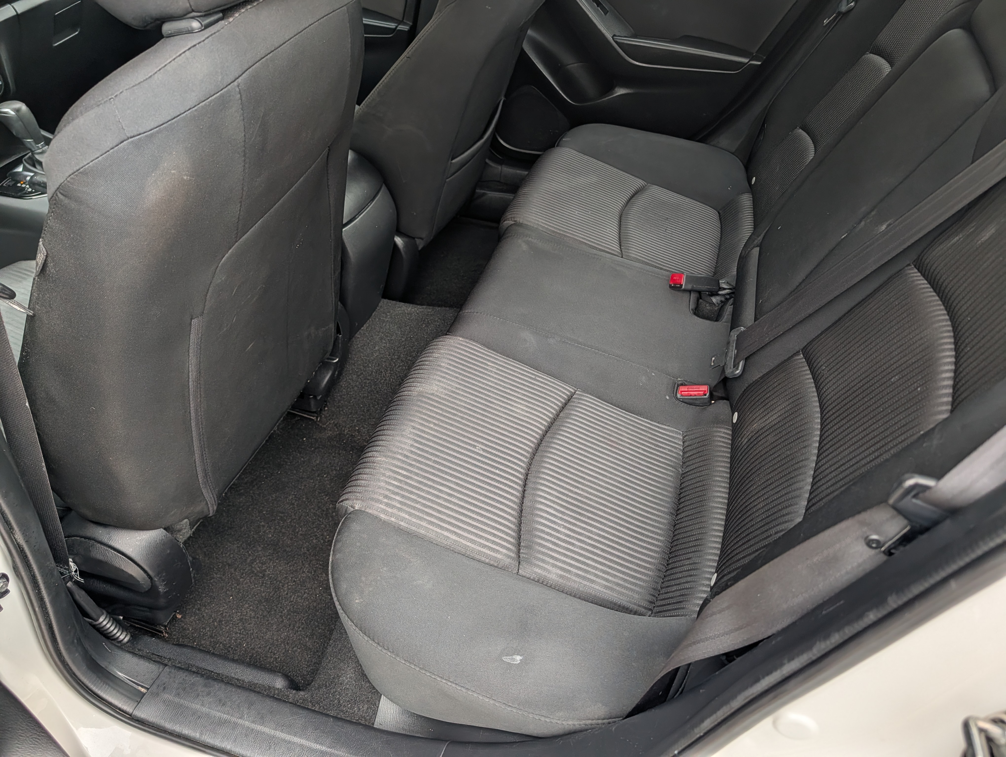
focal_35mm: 24
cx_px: 503
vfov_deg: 56.9
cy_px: 378
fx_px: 698
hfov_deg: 71.5
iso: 129
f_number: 1.68
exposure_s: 1/431
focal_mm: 6.9
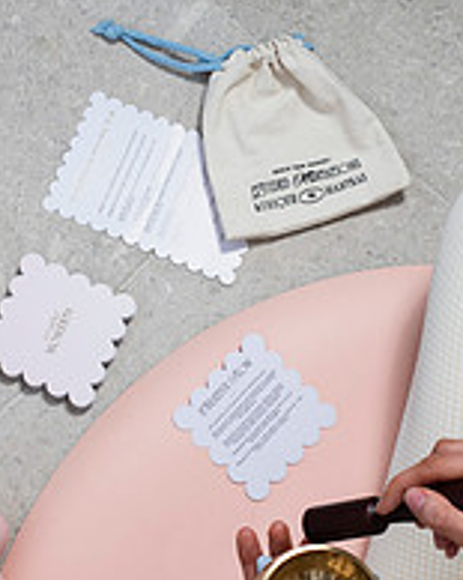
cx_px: 227
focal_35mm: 109
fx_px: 1869
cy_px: 281
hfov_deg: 14.1
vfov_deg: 17.6
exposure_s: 1/200
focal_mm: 50
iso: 250
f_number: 8
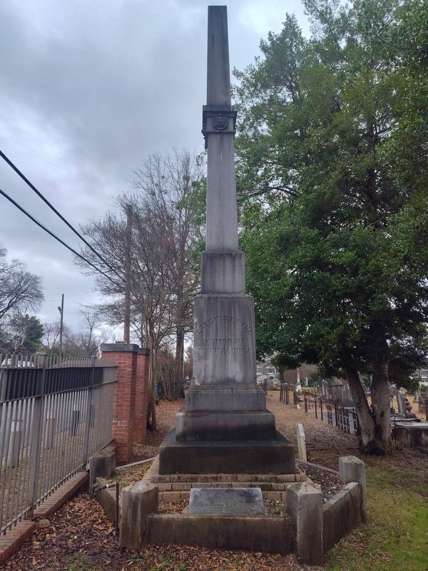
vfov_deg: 73.9
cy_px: 286
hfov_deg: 58.9
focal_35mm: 23
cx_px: 214
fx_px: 379
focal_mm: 5.56
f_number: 1.8
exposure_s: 1/260
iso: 100
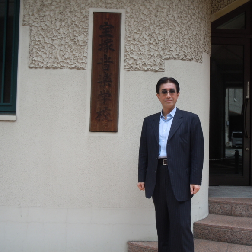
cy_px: 123
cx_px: 136
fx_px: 329
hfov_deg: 41.8
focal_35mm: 40
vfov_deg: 41.9
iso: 100
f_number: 4
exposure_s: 1/250
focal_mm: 5.9
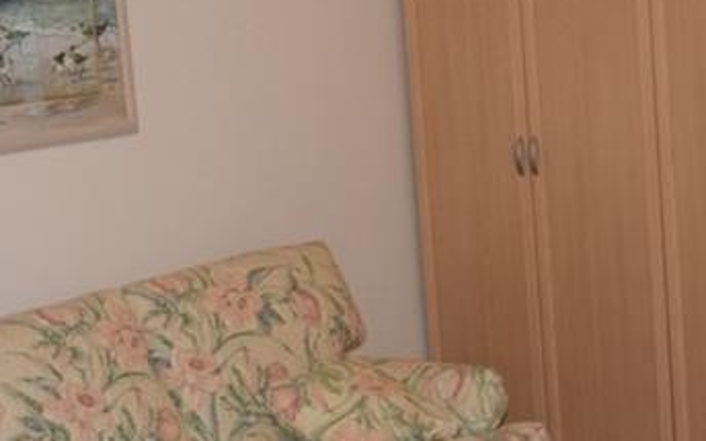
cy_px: 194
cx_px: 443
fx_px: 1578
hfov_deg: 25.1
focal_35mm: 82
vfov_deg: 15.9
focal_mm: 18
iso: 800
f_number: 4
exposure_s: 1/60
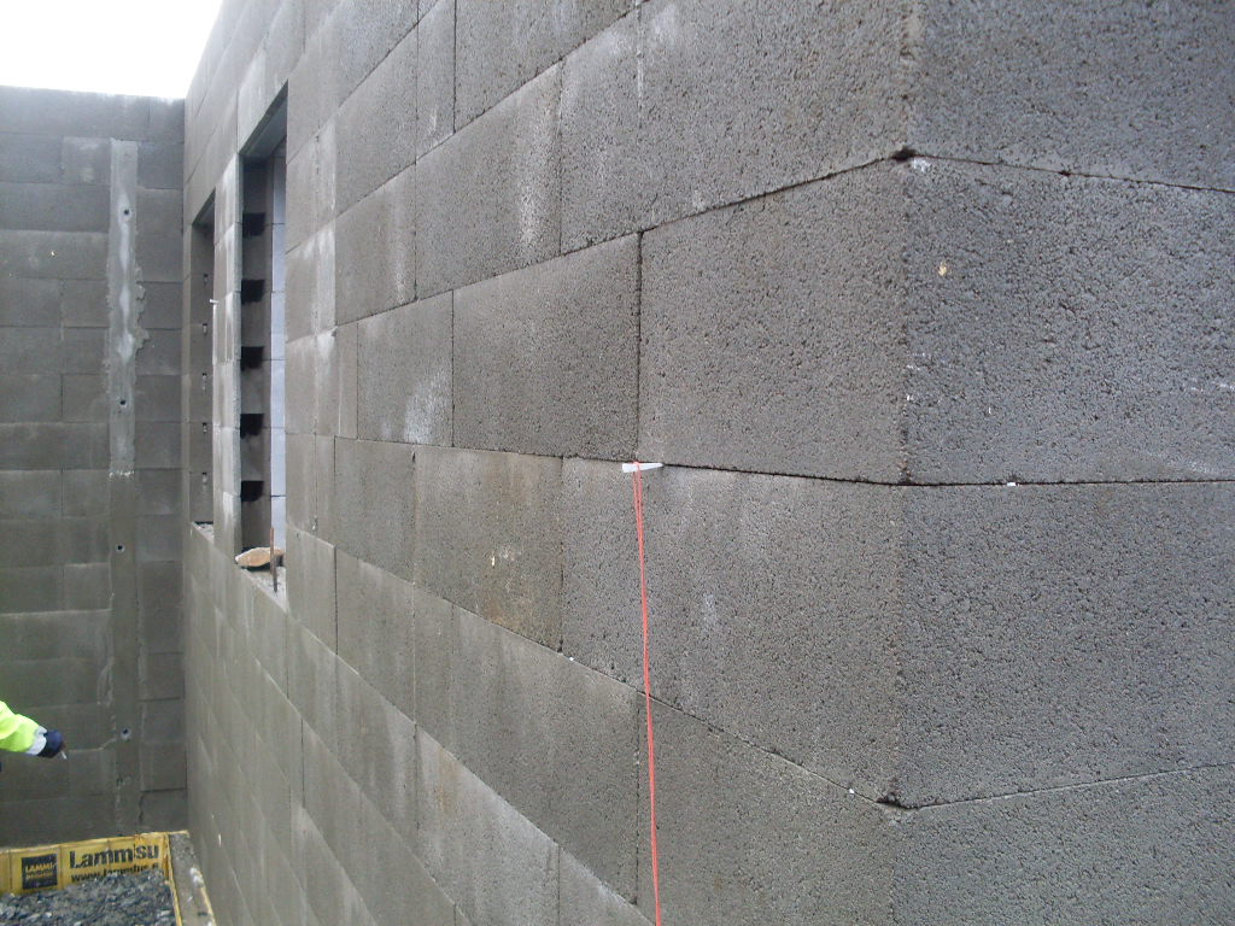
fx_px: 1356
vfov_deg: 37.7
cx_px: 618
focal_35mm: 38
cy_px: 463
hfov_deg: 49.0
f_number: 2.8
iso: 100
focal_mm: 6.3
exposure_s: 1/45
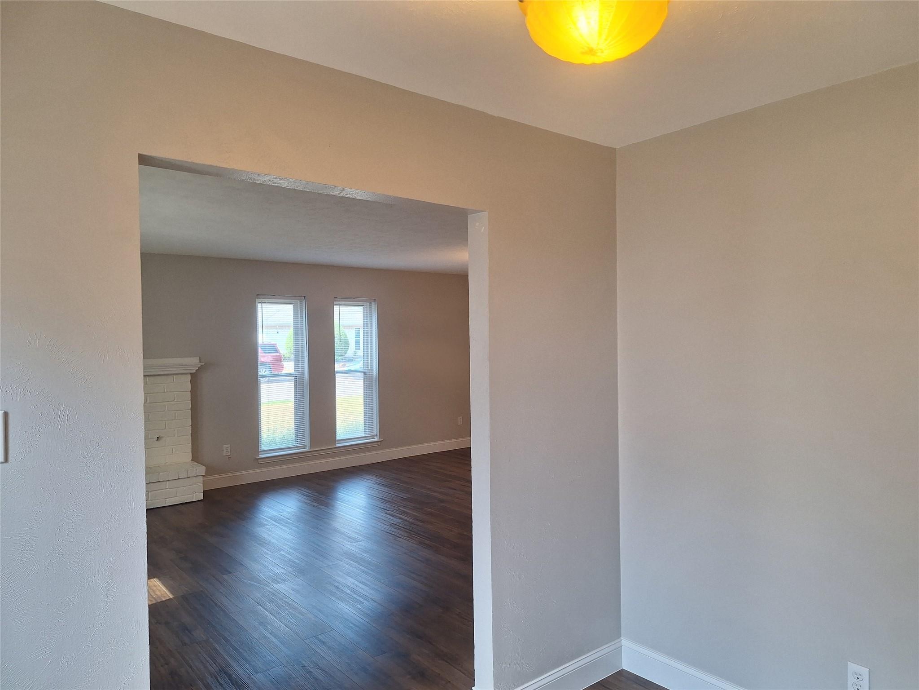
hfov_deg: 73.9
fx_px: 611
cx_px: 460
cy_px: 345
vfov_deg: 58.9
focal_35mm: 23
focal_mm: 5.54
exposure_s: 1/120
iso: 64
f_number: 1.8
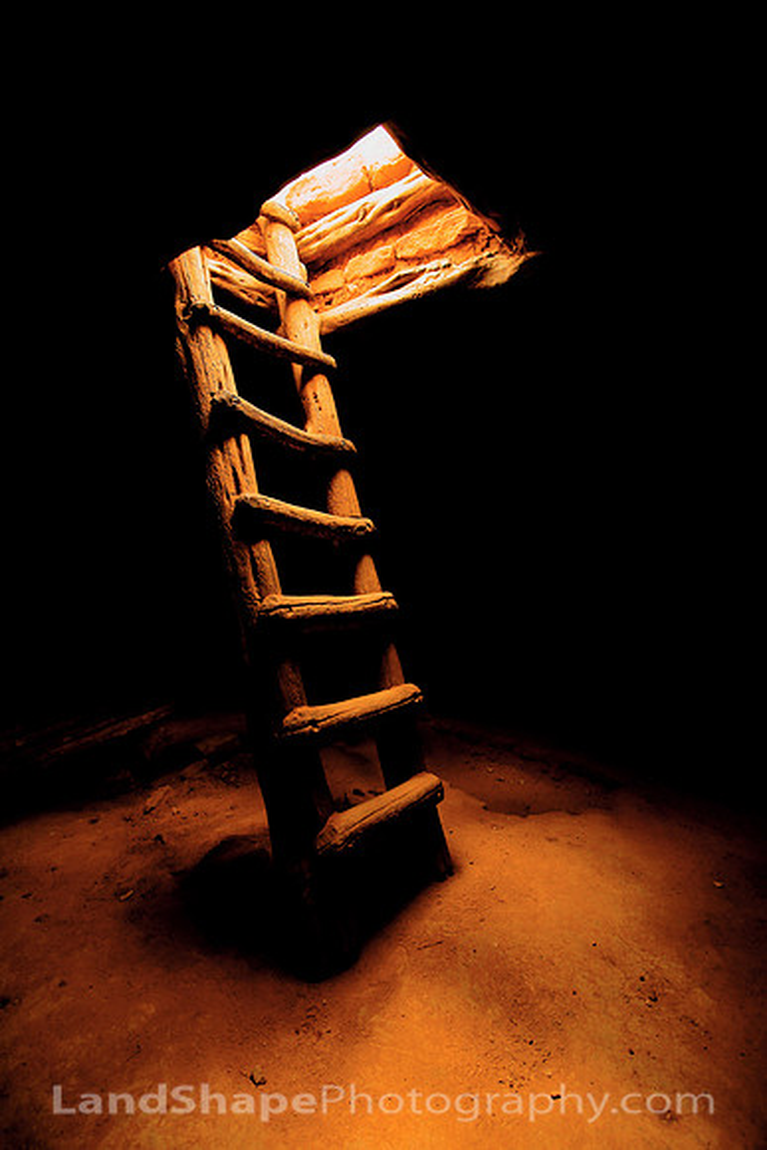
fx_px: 511
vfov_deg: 96.7
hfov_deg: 73.8
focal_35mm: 16
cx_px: 384
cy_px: 575
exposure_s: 1/100
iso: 800
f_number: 5
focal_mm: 16
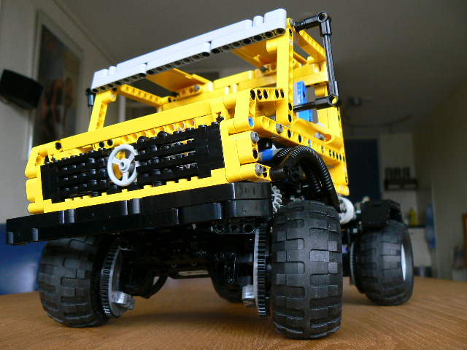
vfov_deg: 39.7
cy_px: 175
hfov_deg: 51.4
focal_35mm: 36
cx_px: 234
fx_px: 486
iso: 100
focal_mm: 6
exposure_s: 1/25
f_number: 3.2
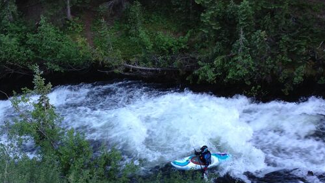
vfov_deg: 20.5
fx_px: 500
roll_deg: +2.2
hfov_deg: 35.8
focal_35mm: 58
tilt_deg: -39.1
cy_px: 144
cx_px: 124
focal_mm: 4.12
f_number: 2.4
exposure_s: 1/60
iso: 64
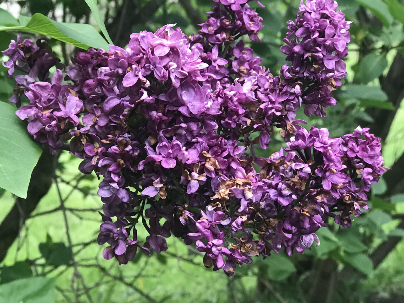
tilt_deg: -0.3
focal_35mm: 87
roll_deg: +0.6
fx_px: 1015
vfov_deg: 17.0
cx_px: 167
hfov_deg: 22.5
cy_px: 165
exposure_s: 1/60
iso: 80
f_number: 2.8
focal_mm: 6.6
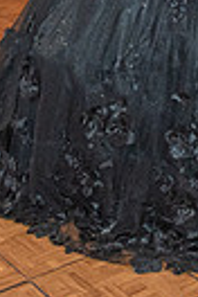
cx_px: 230
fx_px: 1015
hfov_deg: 11.0
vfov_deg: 15.3
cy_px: -153
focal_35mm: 123
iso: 1250
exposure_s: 1/160
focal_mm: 24
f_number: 2.8
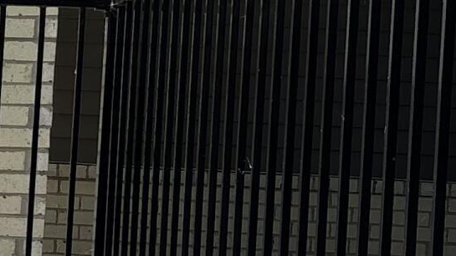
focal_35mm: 156
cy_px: 273
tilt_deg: +2.2
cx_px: -388
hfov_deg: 12.5
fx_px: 1885
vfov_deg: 7.7
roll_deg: -2.2
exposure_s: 1/1642
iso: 50
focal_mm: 5.96
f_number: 1.6
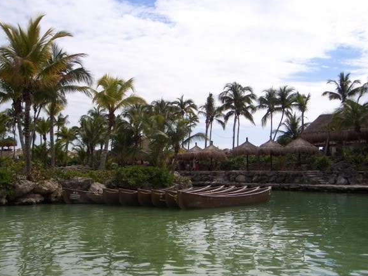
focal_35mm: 43
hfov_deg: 43.8
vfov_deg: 33.6
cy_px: 143
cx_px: 169
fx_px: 457
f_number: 4.8
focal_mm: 8
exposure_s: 1/800
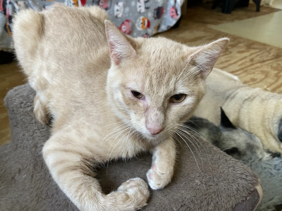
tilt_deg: -30.7
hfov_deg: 63.4
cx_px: 141
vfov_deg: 49.7
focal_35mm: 28
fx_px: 228
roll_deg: +0.0
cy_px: 106
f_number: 1.8
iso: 80
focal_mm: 3.99
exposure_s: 1/60
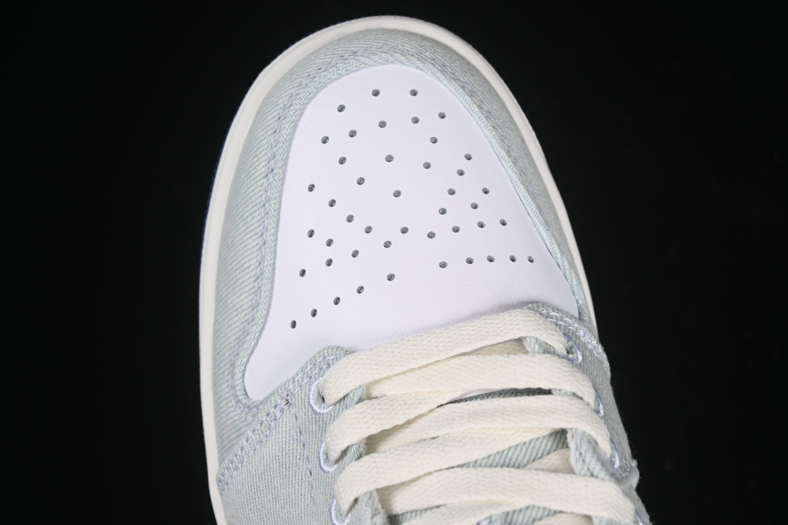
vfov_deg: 18.2
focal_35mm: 75
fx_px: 1642
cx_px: 394
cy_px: 262
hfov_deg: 27.0
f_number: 7.1
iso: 160
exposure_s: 1/60
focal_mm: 50
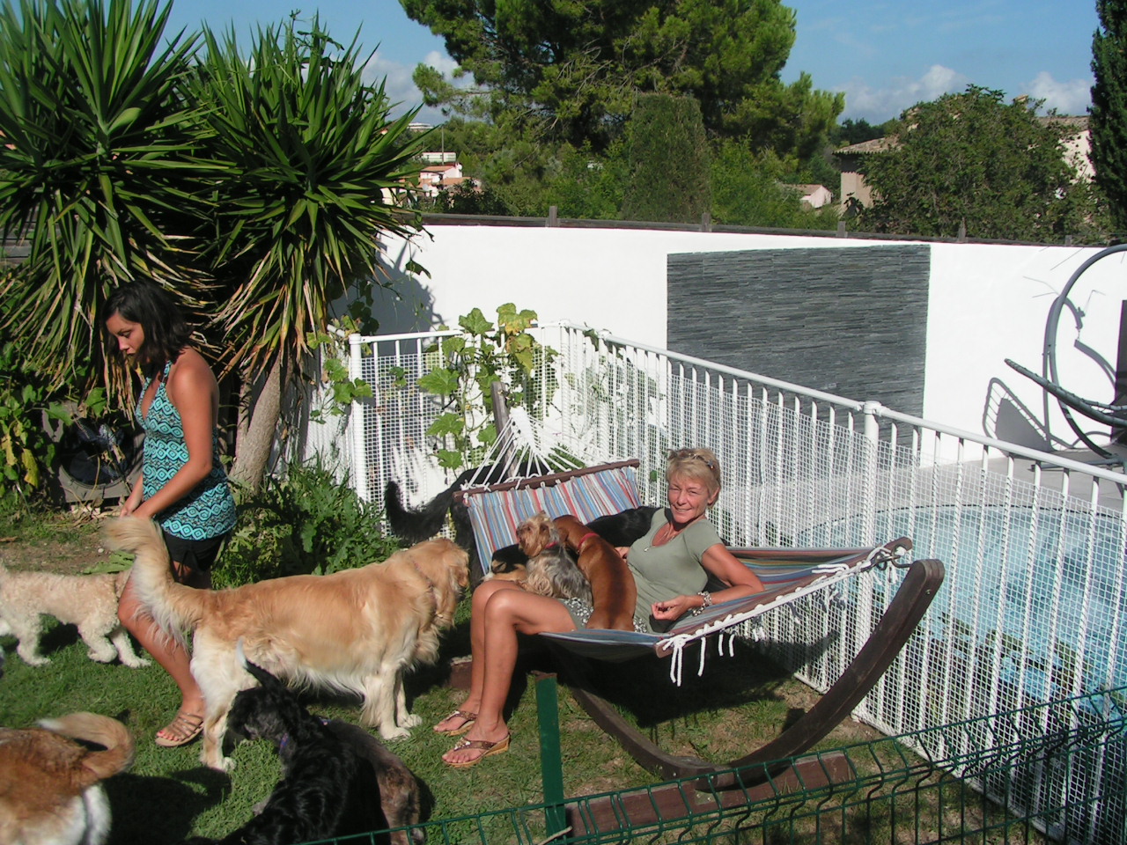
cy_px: 422
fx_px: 1237
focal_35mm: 38
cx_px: 564
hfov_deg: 49.0
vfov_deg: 37.7
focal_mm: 5.8
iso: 50
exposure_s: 1/640
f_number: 5.6
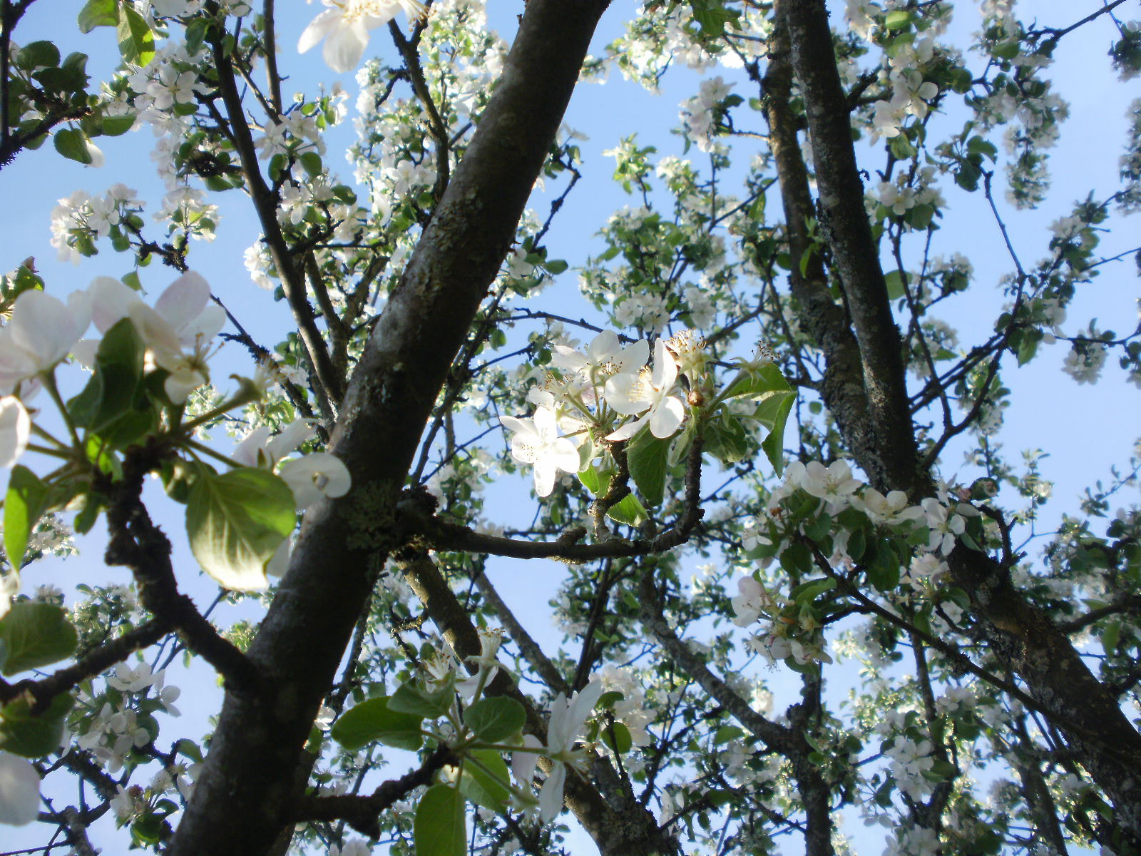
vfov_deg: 39.7
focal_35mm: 36
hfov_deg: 51.4
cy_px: 428
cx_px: 570
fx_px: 1187
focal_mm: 6.3
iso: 100
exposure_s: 1/250
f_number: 3.5
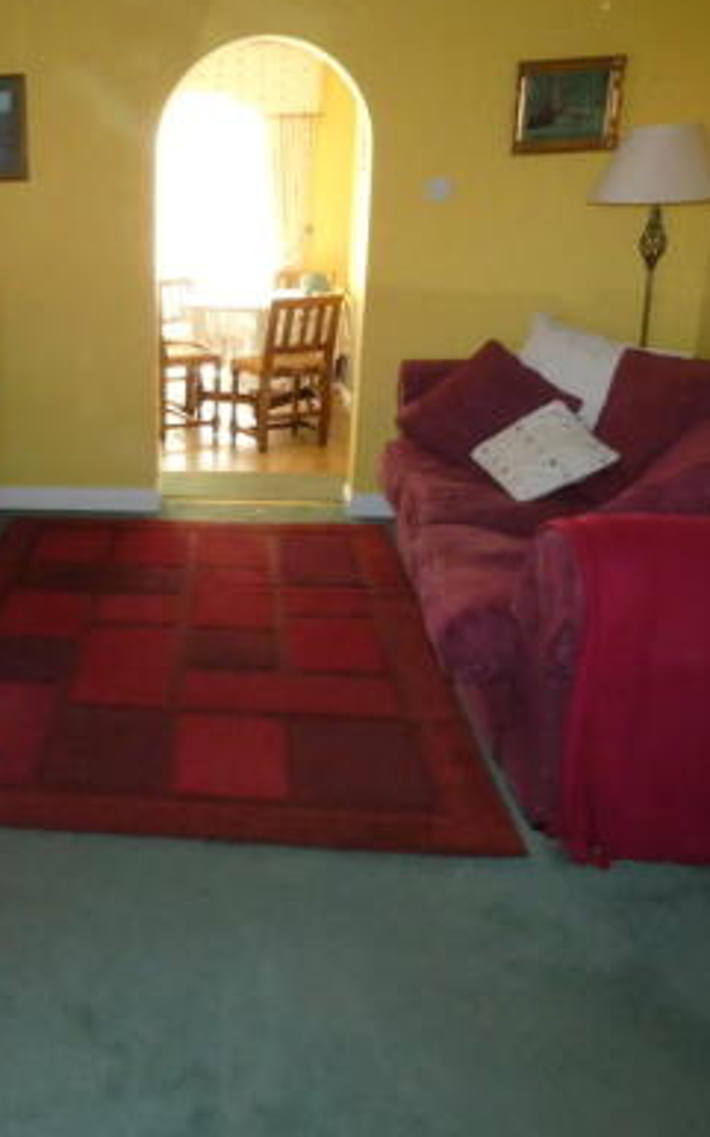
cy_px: 532
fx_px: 991
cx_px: 78
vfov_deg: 59.6
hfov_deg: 37.0
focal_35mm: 32
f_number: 7.1
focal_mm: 3.6
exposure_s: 1/60
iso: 800
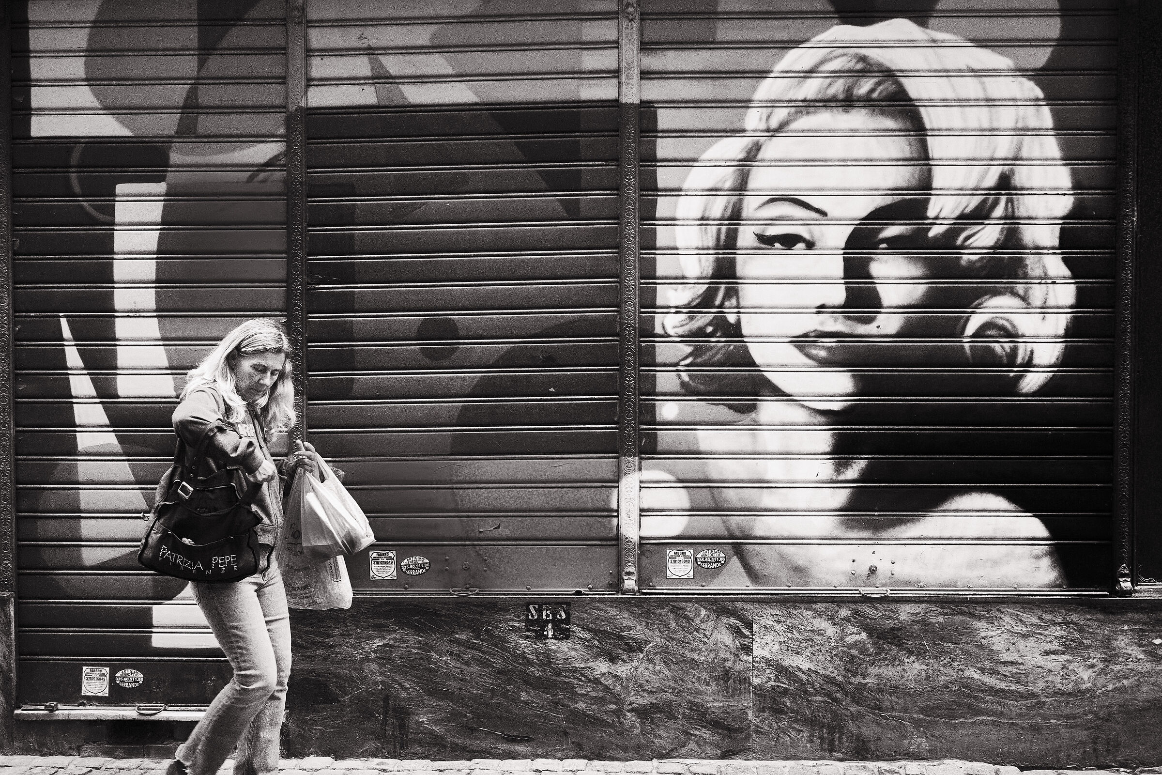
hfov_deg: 47.4
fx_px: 1323
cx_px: 581
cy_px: 388
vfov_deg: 32.6
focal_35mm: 41
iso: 5000
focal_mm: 27
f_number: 4.5
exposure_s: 1/250
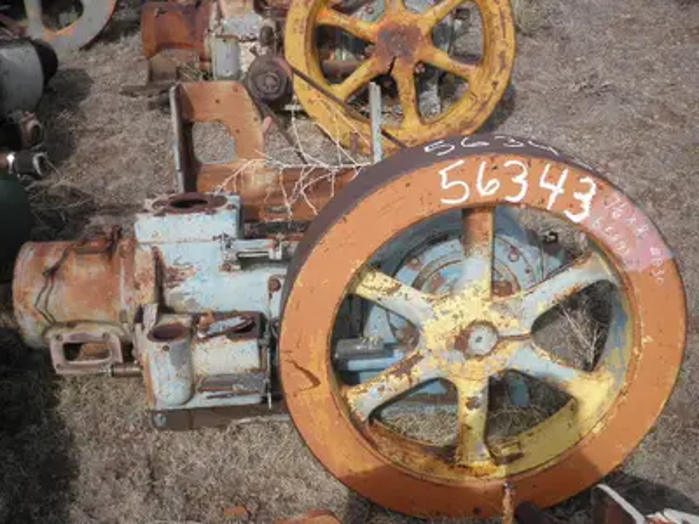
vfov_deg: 32.9
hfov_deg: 42.9
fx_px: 888
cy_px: 262
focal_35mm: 44
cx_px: 350
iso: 64
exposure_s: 1/125
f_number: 9.6
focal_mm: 7.9
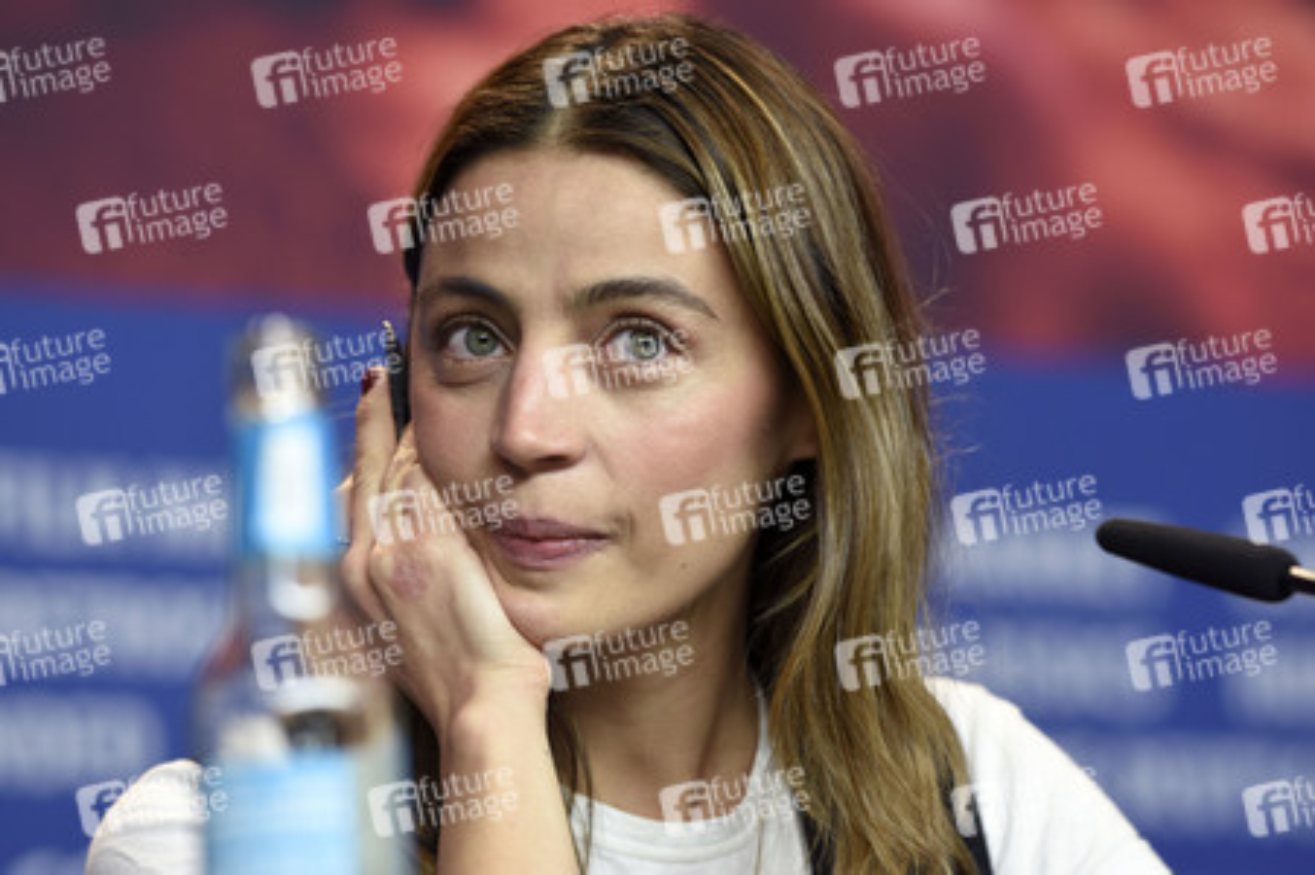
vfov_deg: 5.5
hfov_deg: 8.3
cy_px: 438
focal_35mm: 248
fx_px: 9034
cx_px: 658
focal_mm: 165
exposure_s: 1/250
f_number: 3.5
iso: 640
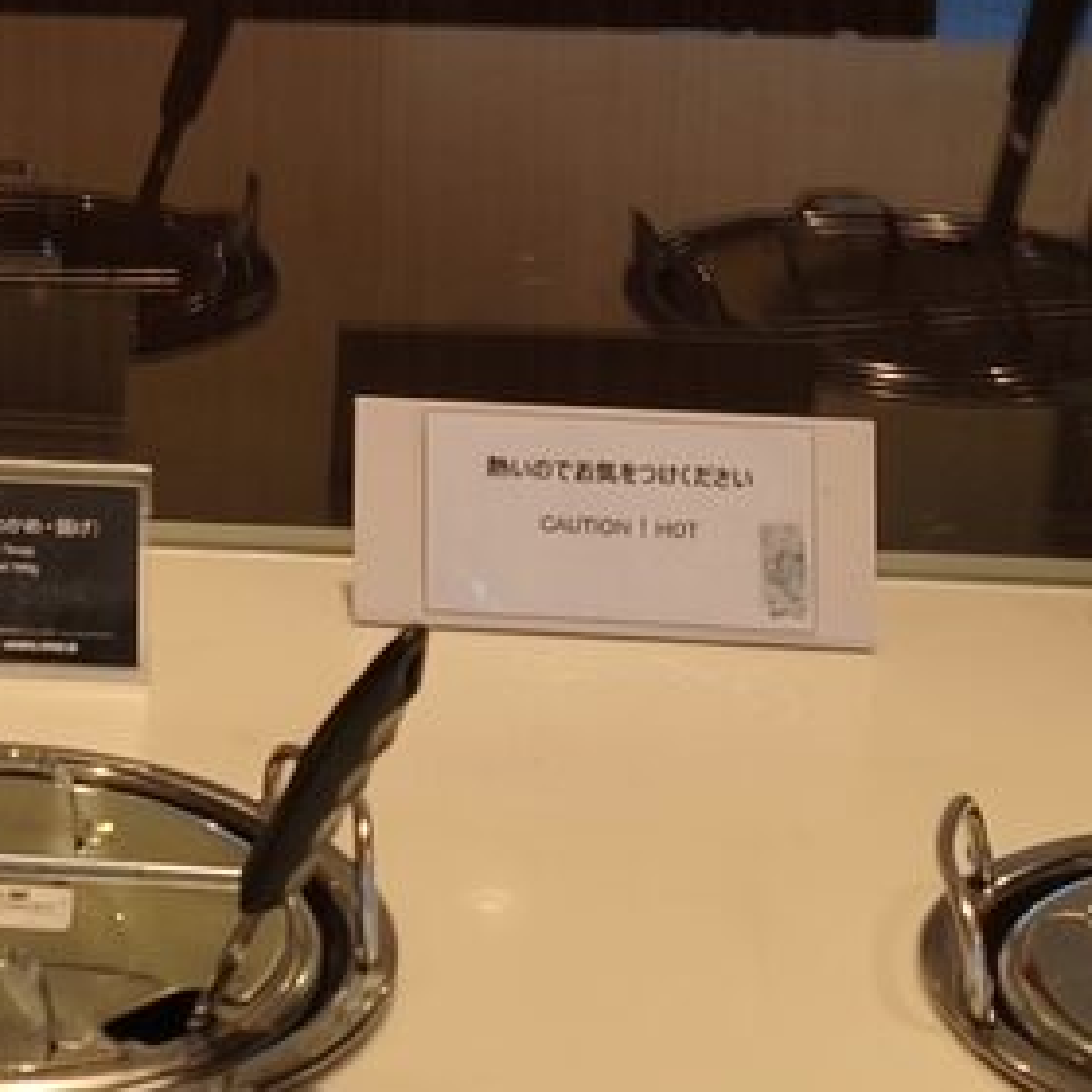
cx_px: -464
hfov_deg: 14.2
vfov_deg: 14.5
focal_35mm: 116
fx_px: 4140
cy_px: -273
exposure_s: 1/99.9
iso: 125
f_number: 1.62
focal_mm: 6.45
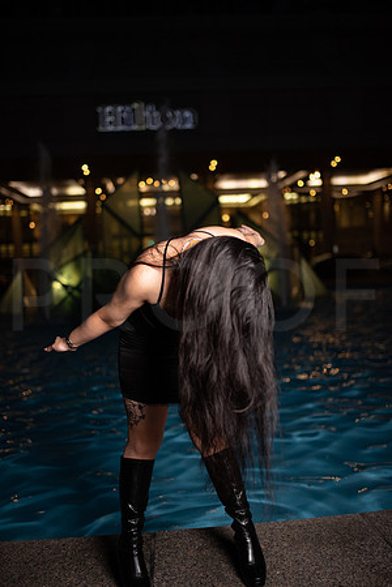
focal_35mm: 35
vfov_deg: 54.4
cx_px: 196
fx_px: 572
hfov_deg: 37.9
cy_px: 294
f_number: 1.4
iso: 800
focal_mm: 35
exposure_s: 1/640
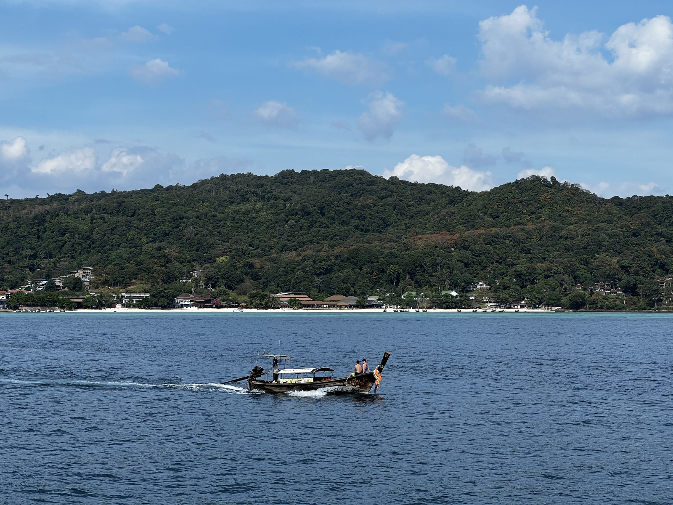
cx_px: 336
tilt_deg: +3.1
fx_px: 1497
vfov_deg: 19.1
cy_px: 252
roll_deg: +0.0
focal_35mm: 77
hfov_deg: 25.3
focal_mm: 9
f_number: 2.8
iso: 32
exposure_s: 1/943
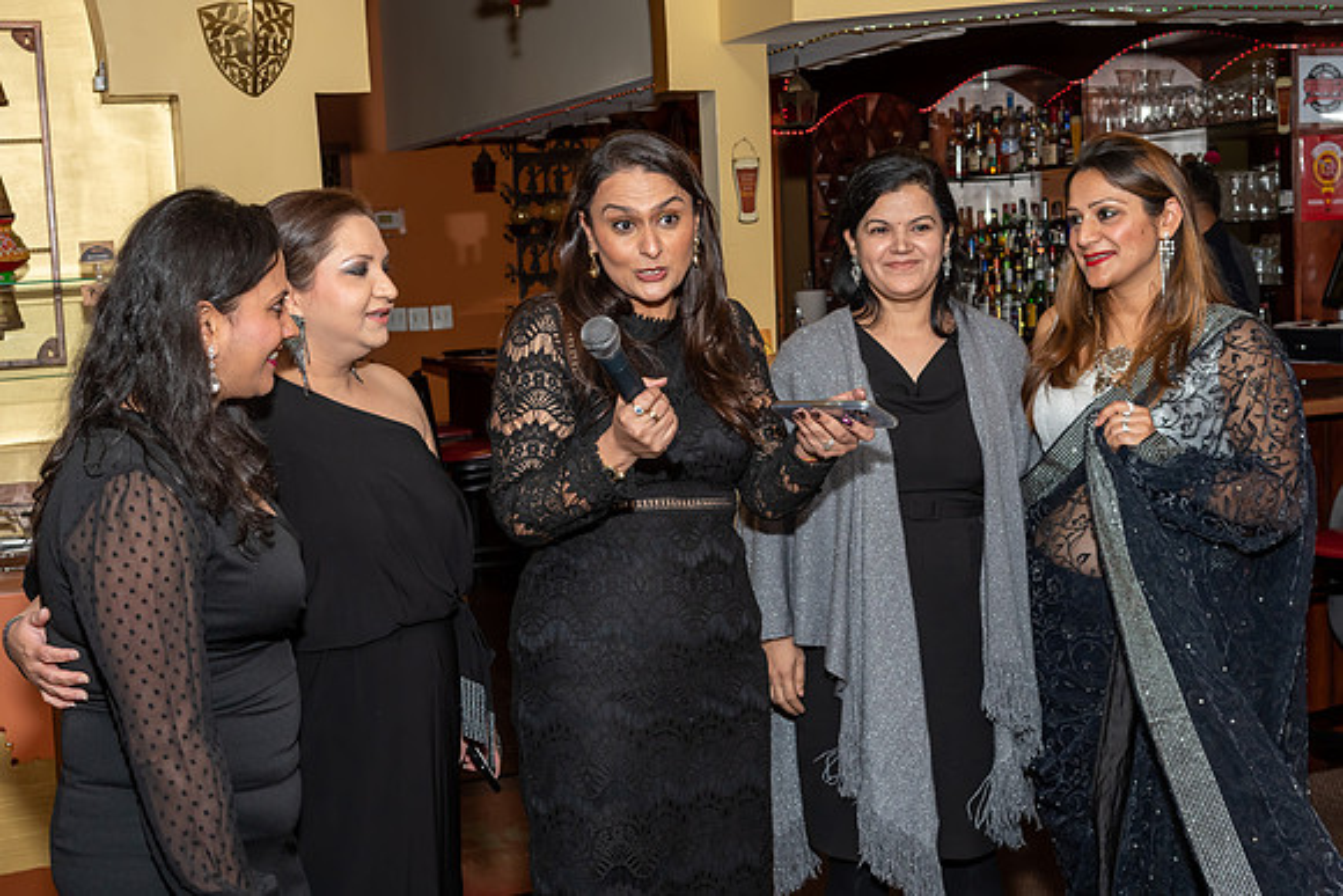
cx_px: 686
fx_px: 1829
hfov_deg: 40.3
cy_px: 408
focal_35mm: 49
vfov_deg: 27.5
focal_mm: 30
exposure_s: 1/250
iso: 500
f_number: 6.3
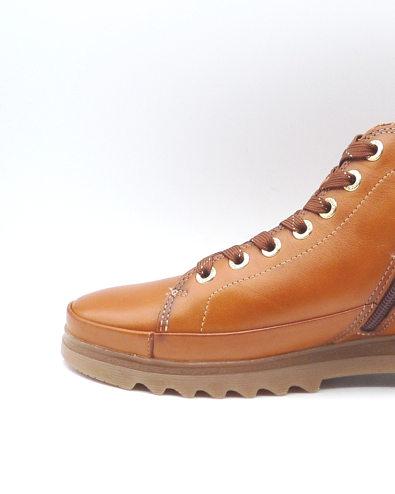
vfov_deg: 28.7
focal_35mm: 66
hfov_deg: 22.8
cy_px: 247
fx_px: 964
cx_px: 315
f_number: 4
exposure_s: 1/160
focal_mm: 4.9
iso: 100
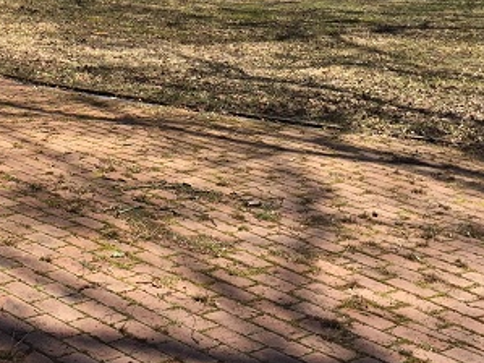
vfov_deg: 17.5
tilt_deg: +0.2
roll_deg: -0.9
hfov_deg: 24.2
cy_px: -106
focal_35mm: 79
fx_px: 1104
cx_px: 69
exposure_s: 1/1041
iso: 32
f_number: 2.2
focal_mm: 4.15
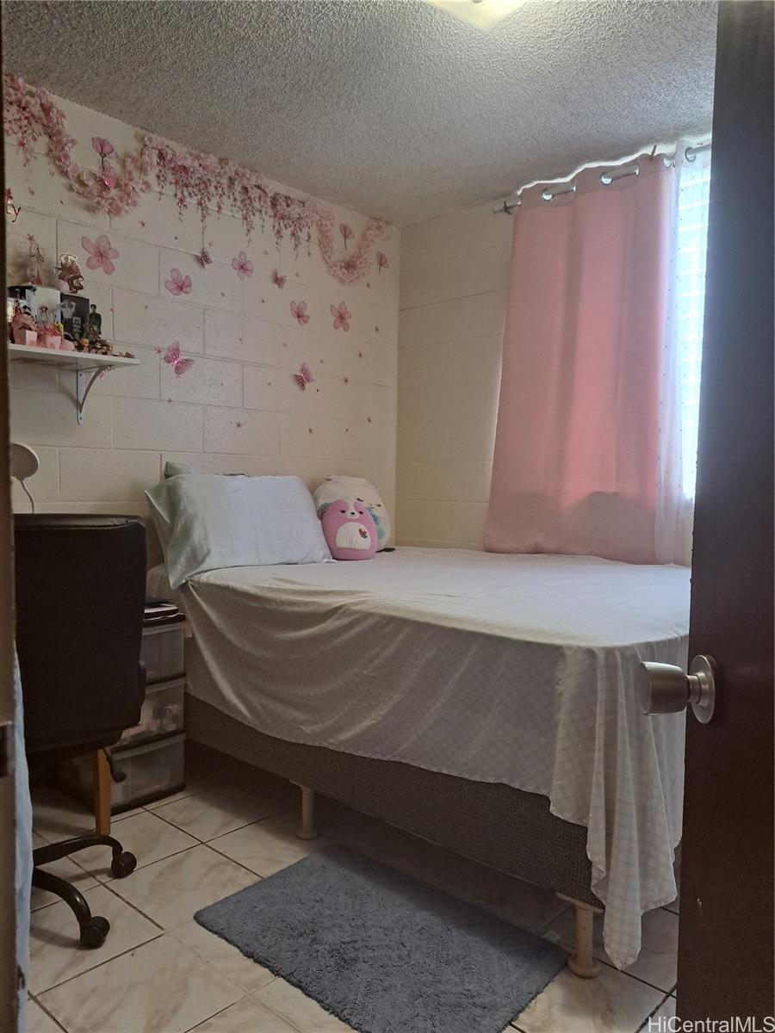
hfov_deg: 56.8
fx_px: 716
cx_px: 388
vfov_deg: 71.6
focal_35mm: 24
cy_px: 516
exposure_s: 1/60
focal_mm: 5.23
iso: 200
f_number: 1.8
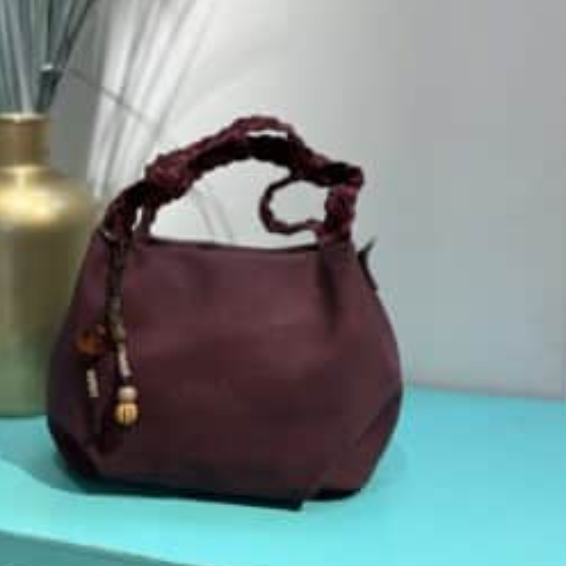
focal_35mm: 37
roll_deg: -2.4
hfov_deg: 44.7
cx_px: 228
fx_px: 684
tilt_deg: -11.3
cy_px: 233
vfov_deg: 44.7
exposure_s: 1/100
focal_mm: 5.7
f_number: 1.5
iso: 40
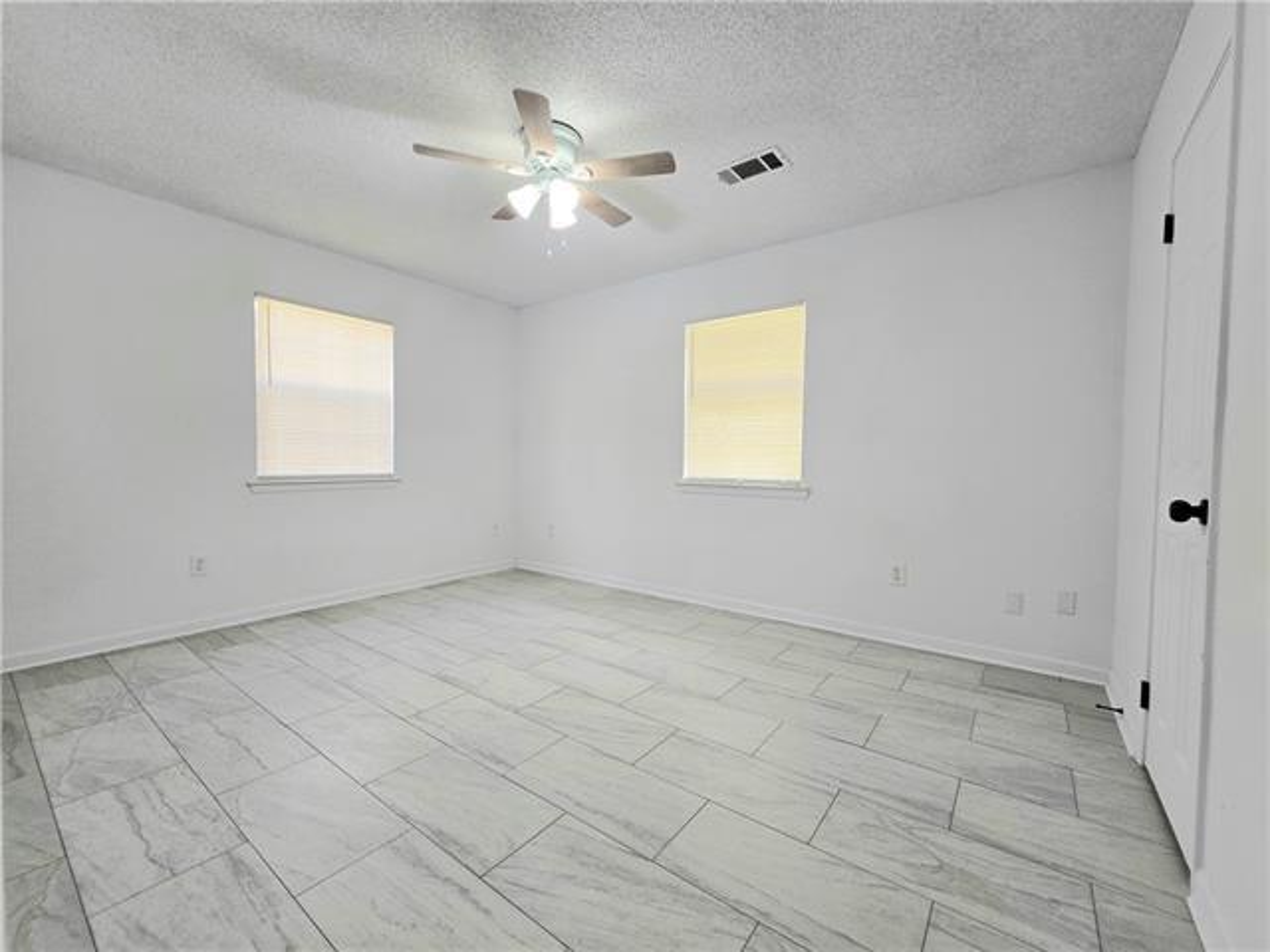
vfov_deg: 89.9
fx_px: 477
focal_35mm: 13
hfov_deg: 106.2
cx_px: 635
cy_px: 476
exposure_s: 1/60.2
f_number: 2.2
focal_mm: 2.2
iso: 64
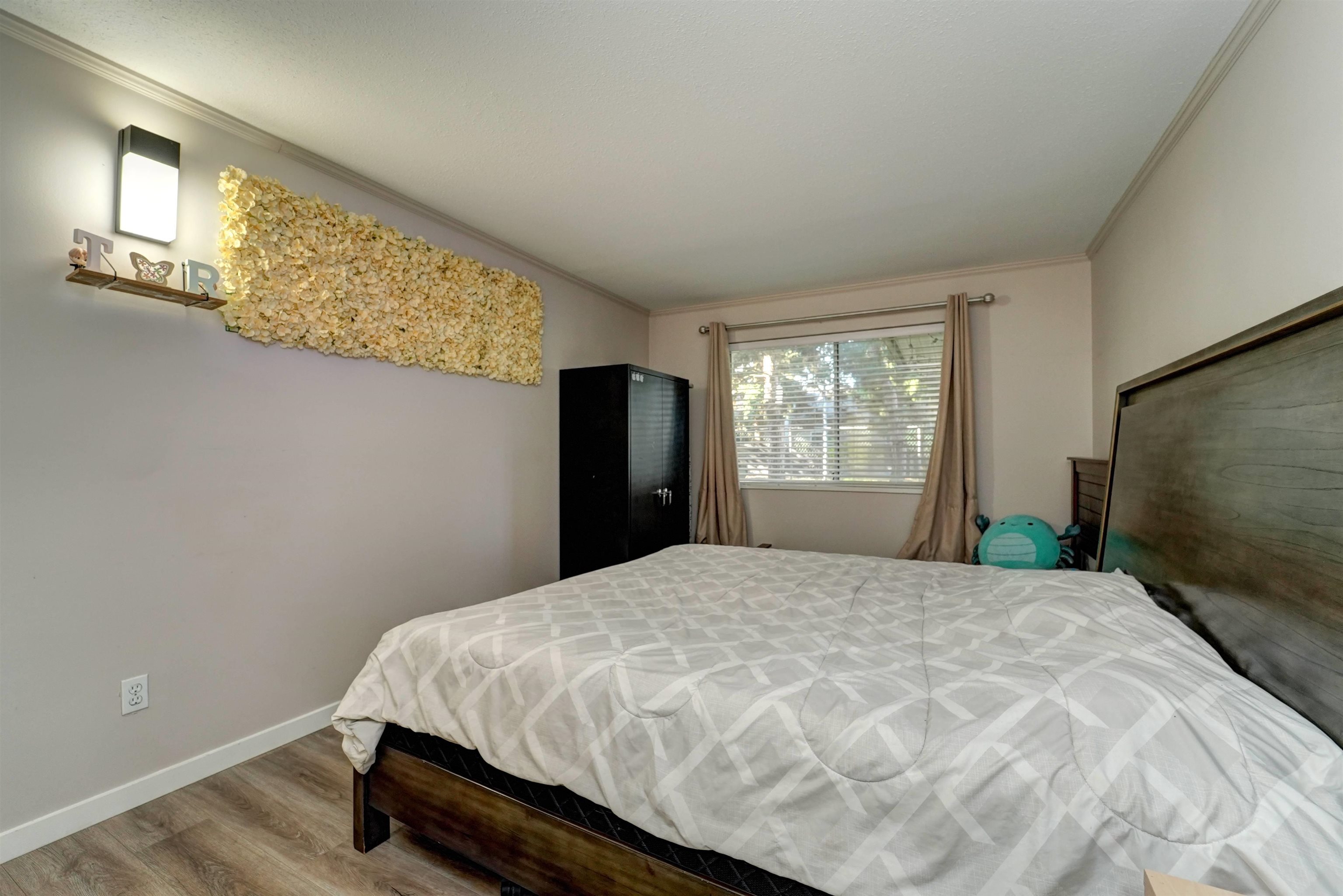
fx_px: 522
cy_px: 448
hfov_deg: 104.2
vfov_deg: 81.2
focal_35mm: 14
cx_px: 672
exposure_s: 1/30
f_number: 5.6
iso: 1000
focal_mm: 14
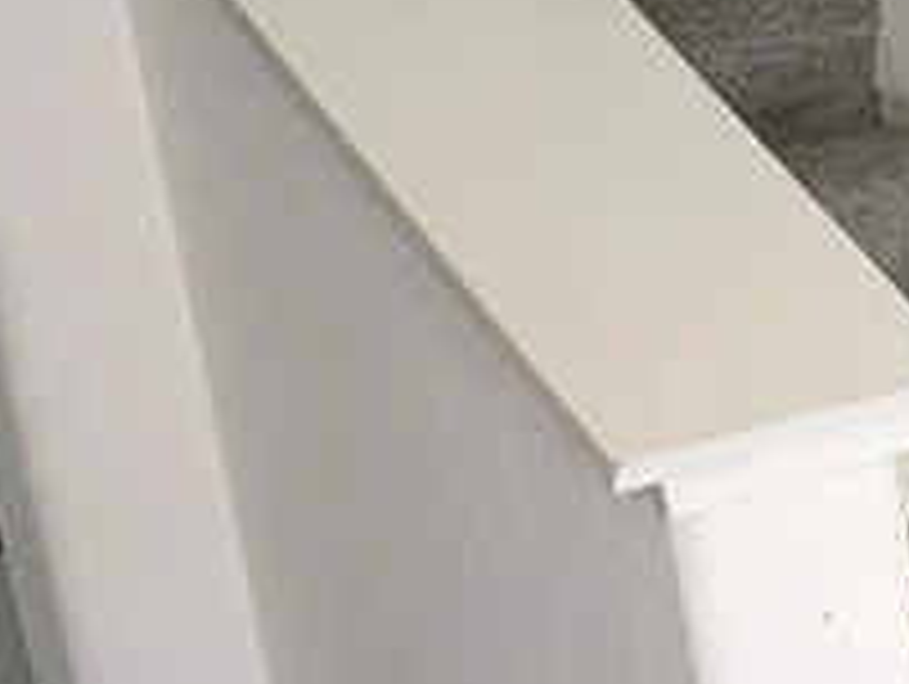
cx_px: 2041
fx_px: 2130
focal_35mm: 81
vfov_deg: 18.2
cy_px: 216
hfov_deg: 15.8
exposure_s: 1/25.7
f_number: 2.2
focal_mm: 2.35
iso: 97
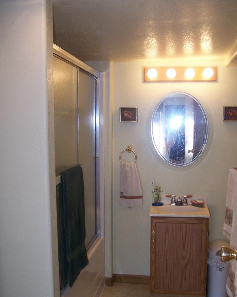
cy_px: 166
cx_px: 128
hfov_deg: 34.9
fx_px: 377
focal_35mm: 43
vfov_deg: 42.8
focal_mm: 6.3
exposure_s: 1/90
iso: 140
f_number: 2.8
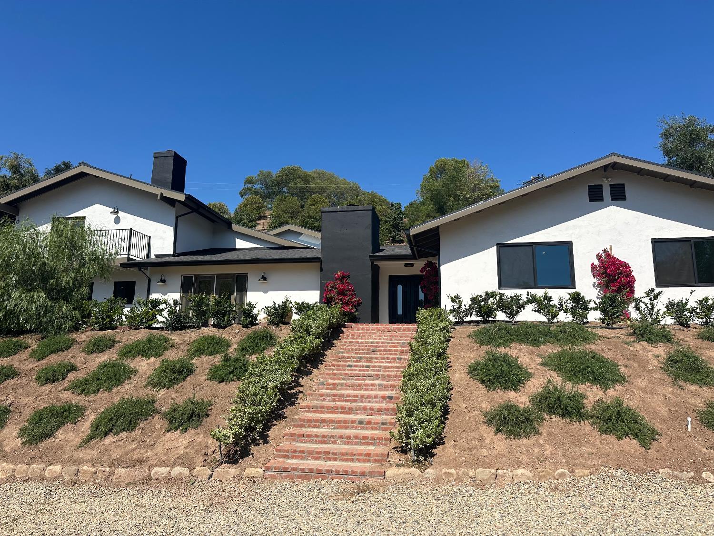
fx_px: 495
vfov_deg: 56.8
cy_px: 268
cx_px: 357
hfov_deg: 71.6
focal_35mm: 24
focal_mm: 6.86
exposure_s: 1/5525
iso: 80
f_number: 1.78
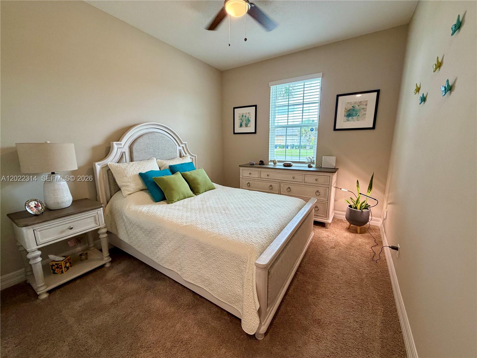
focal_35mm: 14
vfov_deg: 85.7
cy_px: 179
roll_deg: +0.6
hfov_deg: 102.1
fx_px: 193
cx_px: 238
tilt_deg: -11.1
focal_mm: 2.22
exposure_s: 1/60
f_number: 2.2
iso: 200
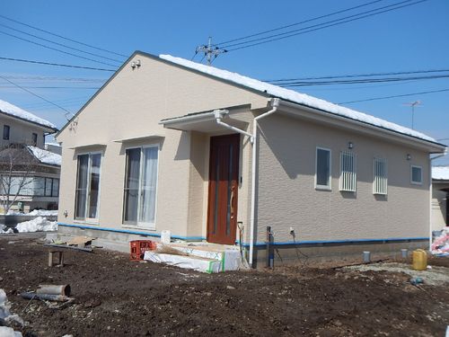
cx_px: 224
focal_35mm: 36
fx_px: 467
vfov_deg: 39.7
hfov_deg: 51.4
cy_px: 168
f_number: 7.9
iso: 125
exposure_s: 1/500
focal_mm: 6.5
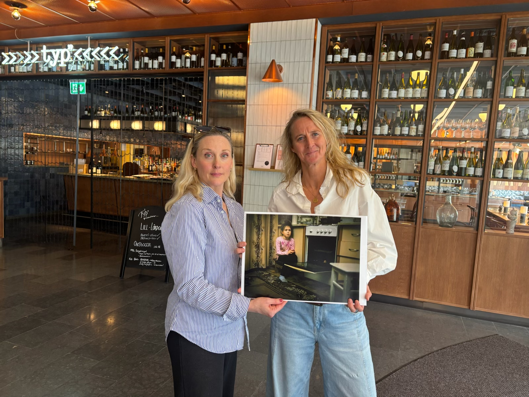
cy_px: 198
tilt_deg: -4.6
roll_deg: -2.7
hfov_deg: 67.3
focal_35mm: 26
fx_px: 397
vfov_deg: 53.1
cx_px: 264
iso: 125
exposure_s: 1/100
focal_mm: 5.96
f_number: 1.6
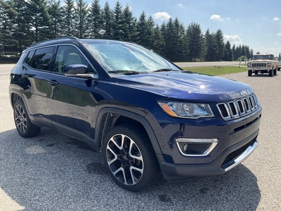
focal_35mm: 29
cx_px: 140
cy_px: 106
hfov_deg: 61.7
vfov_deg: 48.2
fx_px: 235
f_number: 1.8
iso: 25
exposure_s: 1/1098
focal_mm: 3
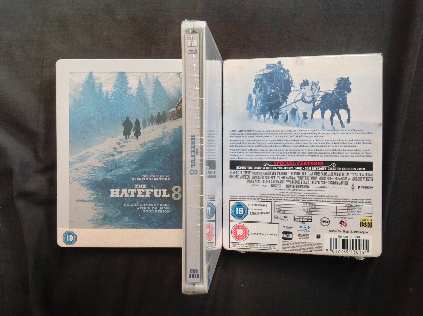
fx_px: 427
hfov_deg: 52.7
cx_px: 212
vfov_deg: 40.6
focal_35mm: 35
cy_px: 158
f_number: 2.4
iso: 64
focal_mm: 4.28
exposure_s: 1/15
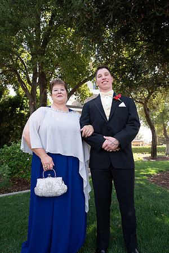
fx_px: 176
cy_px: 126
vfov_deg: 71.5
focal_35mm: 25
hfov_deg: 51.3
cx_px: 84
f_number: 6.3
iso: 400
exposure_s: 1/160
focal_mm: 25
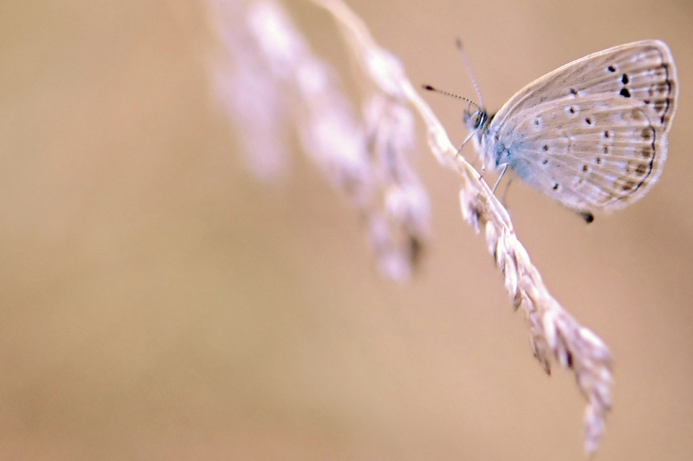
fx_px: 2116
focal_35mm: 110
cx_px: 228
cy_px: 216
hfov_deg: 18.5
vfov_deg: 12.4
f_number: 3.2
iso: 1800
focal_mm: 60
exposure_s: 1/30
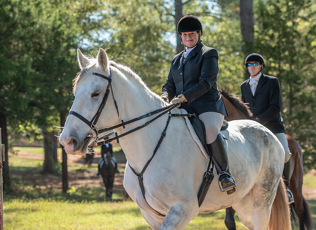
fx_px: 1017
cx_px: 165
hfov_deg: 17.7
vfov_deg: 12.9
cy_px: 124
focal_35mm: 112
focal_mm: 98
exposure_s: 1/320
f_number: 4
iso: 280
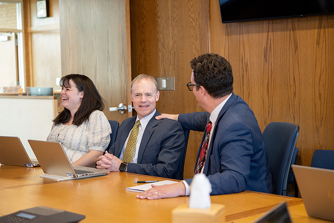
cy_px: 112
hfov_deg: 28.8
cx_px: 167
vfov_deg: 19.5
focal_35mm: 70
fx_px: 650
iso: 2000
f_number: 3.2
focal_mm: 70
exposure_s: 1/250
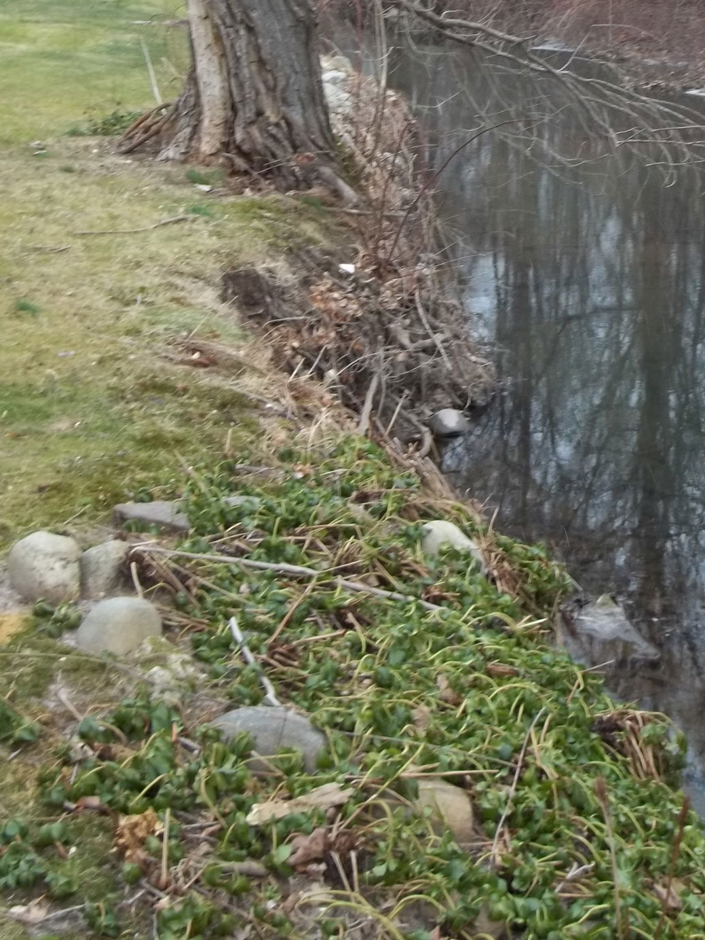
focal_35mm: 61
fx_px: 1656
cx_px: 576
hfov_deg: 23.6
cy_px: 198
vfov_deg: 30.9
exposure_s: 1/40
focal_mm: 5.9
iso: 64
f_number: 3.3
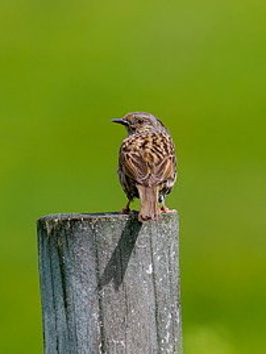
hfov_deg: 1.0
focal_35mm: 1418
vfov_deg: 1.4
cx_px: 188
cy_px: 205
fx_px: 14517
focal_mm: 300
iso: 200
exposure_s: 1/800
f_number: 5.6
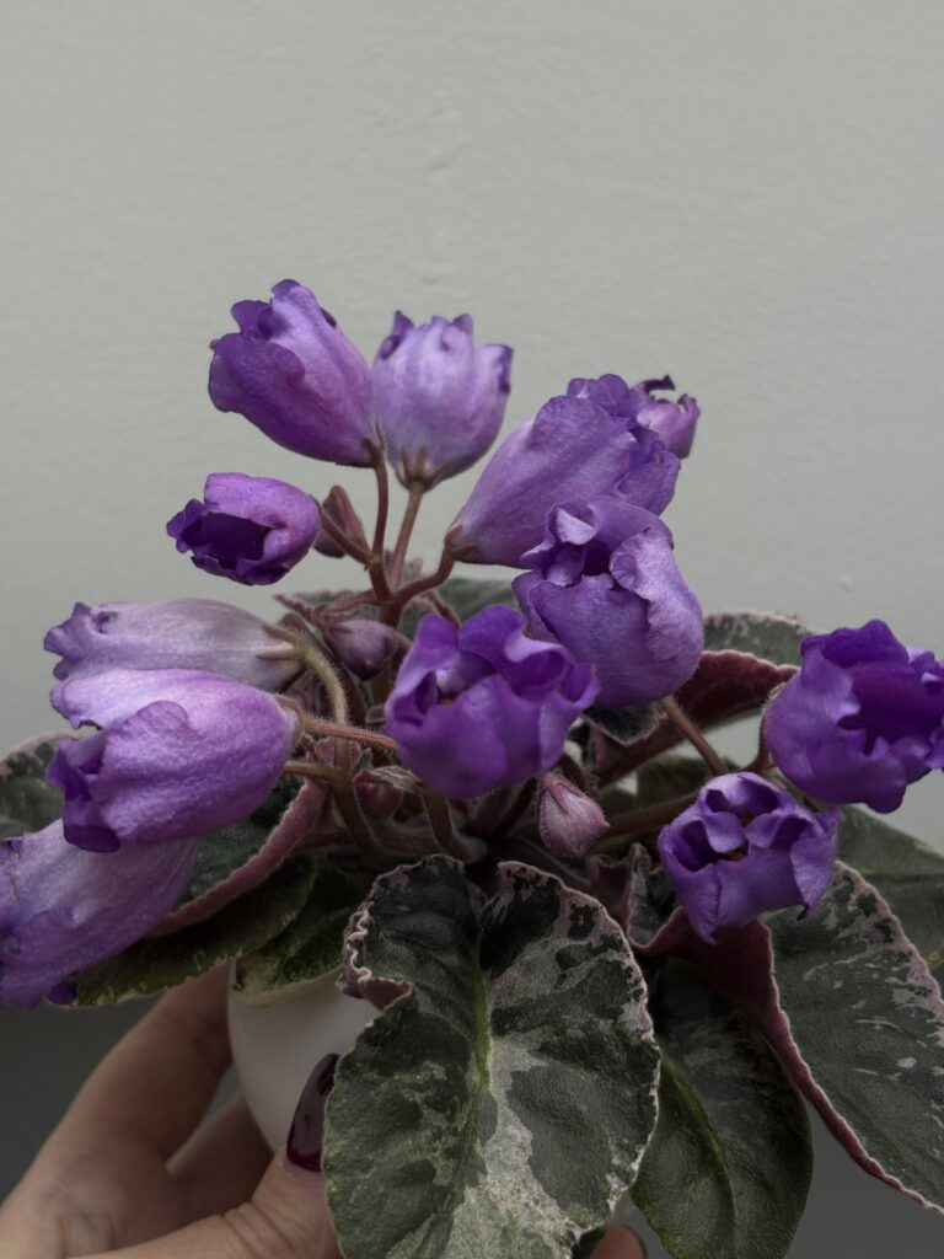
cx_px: 472
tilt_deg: -28.0
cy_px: 630
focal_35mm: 52
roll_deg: -1.5
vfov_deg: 36.8
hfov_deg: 28.0
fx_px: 1891
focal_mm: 5.96
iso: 50
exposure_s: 1/101
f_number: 1.6
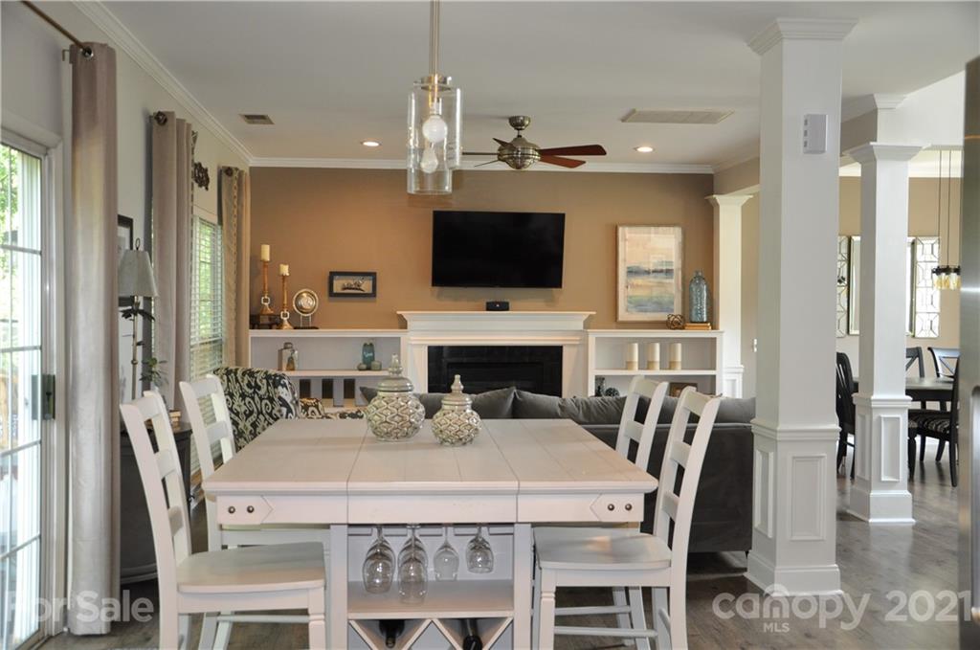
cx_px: 490
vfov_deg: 36.7
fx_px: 978
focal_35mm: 36
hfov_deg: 53.2
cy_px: 325
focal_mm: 24
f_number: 3.8
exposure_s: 1/60
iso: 800
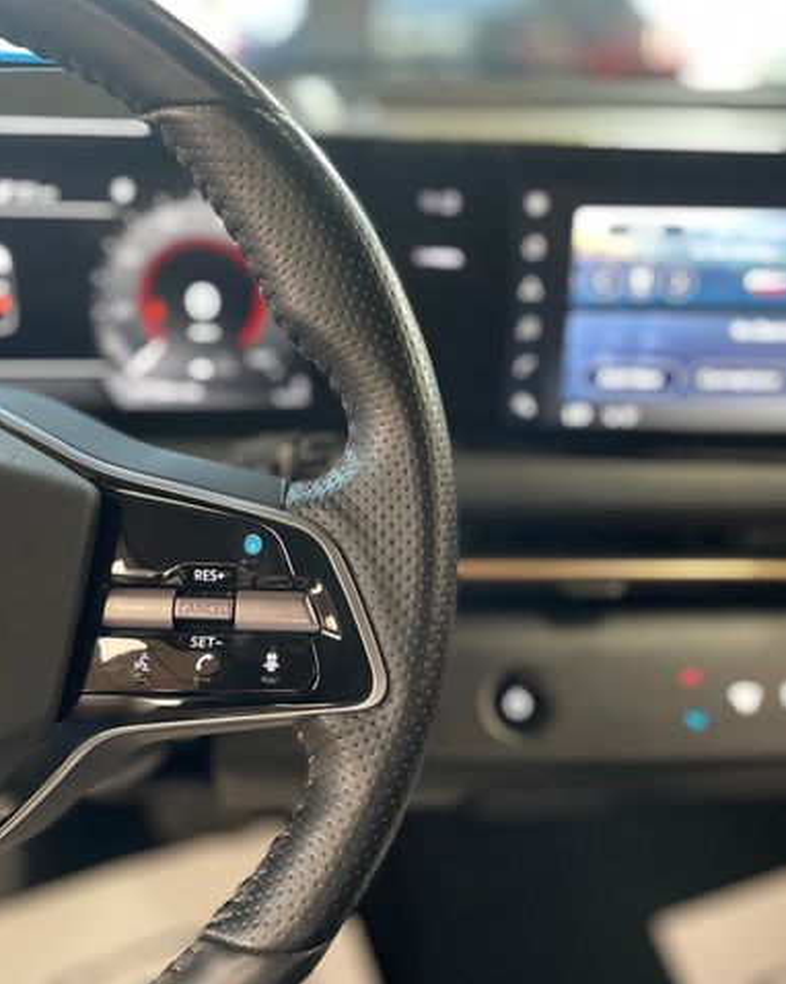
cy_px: 492
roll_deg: -1.4
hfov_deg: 43.3
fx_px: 989
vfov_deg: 52.9
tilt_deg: -26.5
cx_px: 391
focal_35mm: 34
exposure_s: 1/60
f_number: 1.6
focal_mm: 4.2
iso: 250
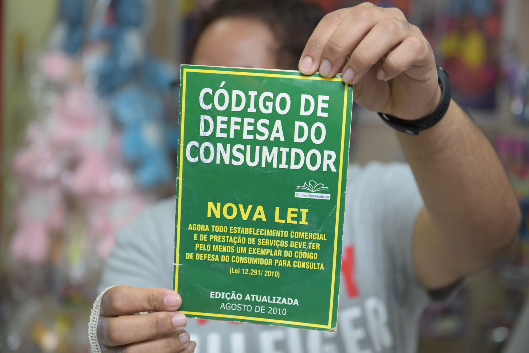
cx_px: 264
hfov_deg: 30.5
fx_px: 970
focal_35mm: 66
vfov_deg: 20.6
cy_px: 176
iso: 1600
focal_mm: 66
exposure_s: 1/250
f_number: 4
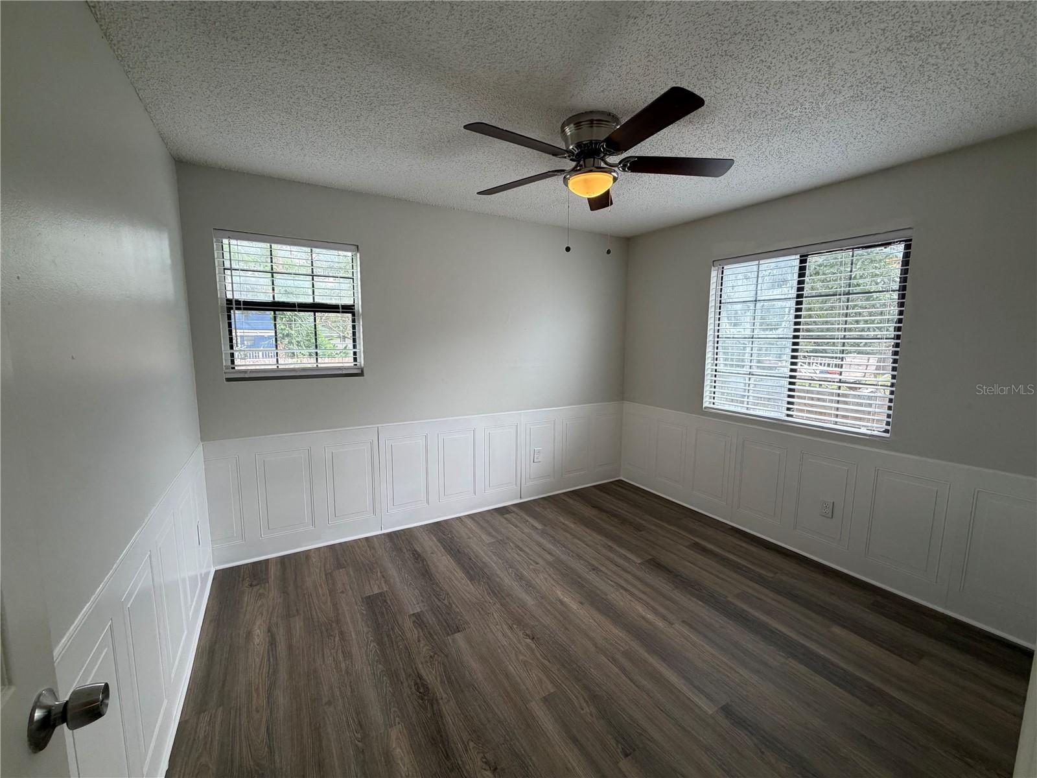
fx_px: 419
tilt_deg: -7.6
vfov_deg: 85.7
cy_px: 389
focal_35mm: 14
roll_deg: -0.4
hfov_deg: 102.1
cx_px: 518
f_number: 2.2
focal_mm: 2.22
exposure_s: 1/120
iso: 160
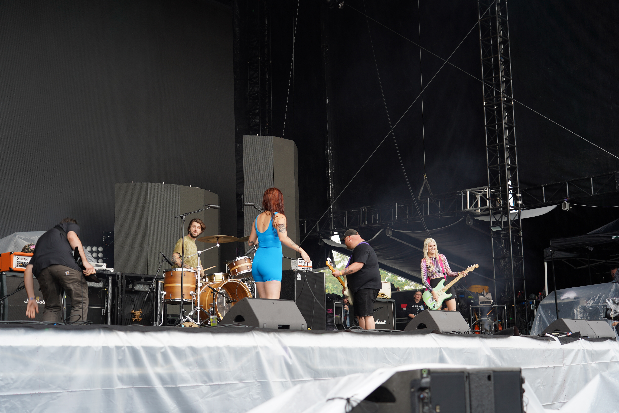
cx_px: 310
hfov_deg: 38.9
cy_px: 206
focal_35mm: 51
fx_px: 877
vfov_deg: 26.5
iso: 100
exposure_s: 1/80
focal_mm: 51
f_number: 4.5
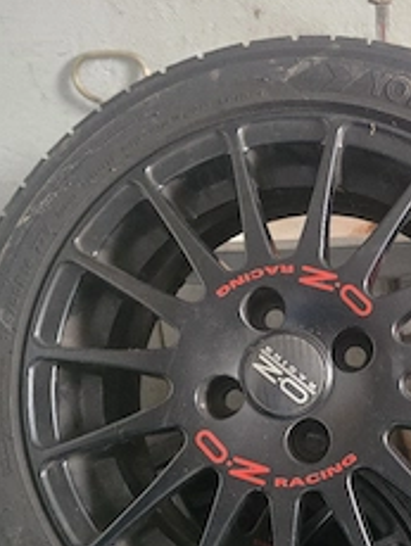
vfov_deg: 46.3
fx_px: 632
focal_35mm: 40
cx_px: 314
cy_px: 347
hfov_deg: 35.1
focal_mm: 6.3
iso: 2500
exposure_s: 1/16.7
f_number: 1.7
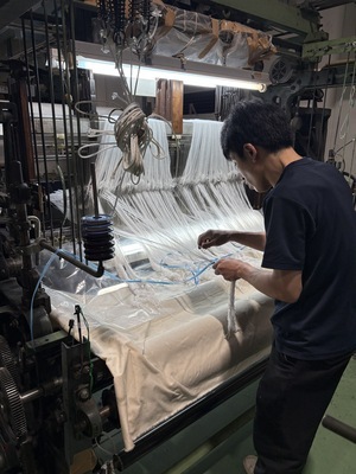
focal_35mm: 26
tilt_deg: -14.1
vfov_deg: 67.3
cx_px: 178
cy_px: 237
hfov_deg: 53.1
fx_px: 357
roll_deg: +0.6
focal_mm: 5.96
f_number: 1.6
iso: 80
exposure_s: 1/120
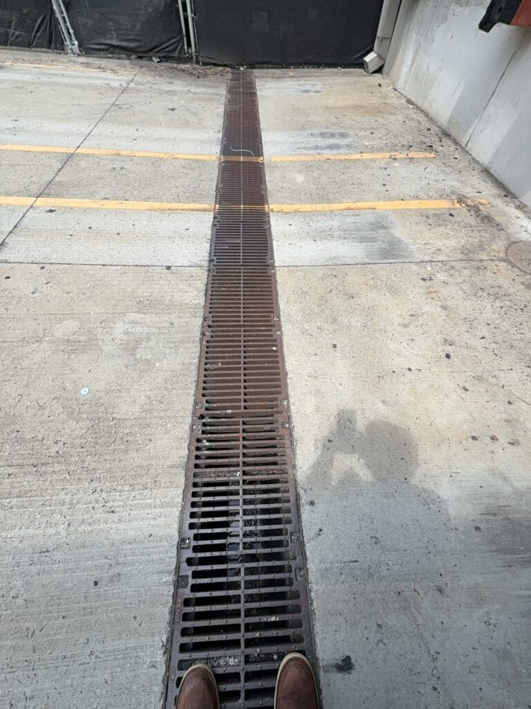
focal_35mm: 14
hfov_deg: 85.7
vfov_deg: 102.1
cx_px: 266
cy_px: 354
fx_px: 286
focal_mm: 2.22
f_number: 2.2
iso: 16
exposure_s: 1/371
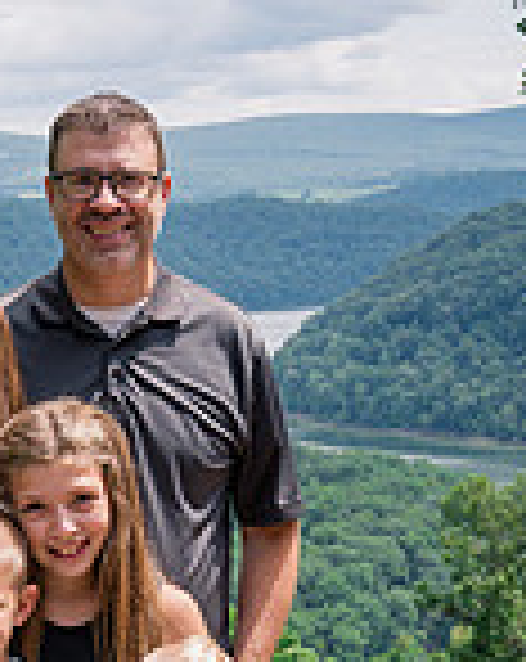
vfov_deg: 15.7
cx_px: 40
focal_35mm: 121
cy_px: 603
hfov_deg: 12.6
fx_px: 2362
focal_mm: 42
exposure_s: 1/250
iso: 250
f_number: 8
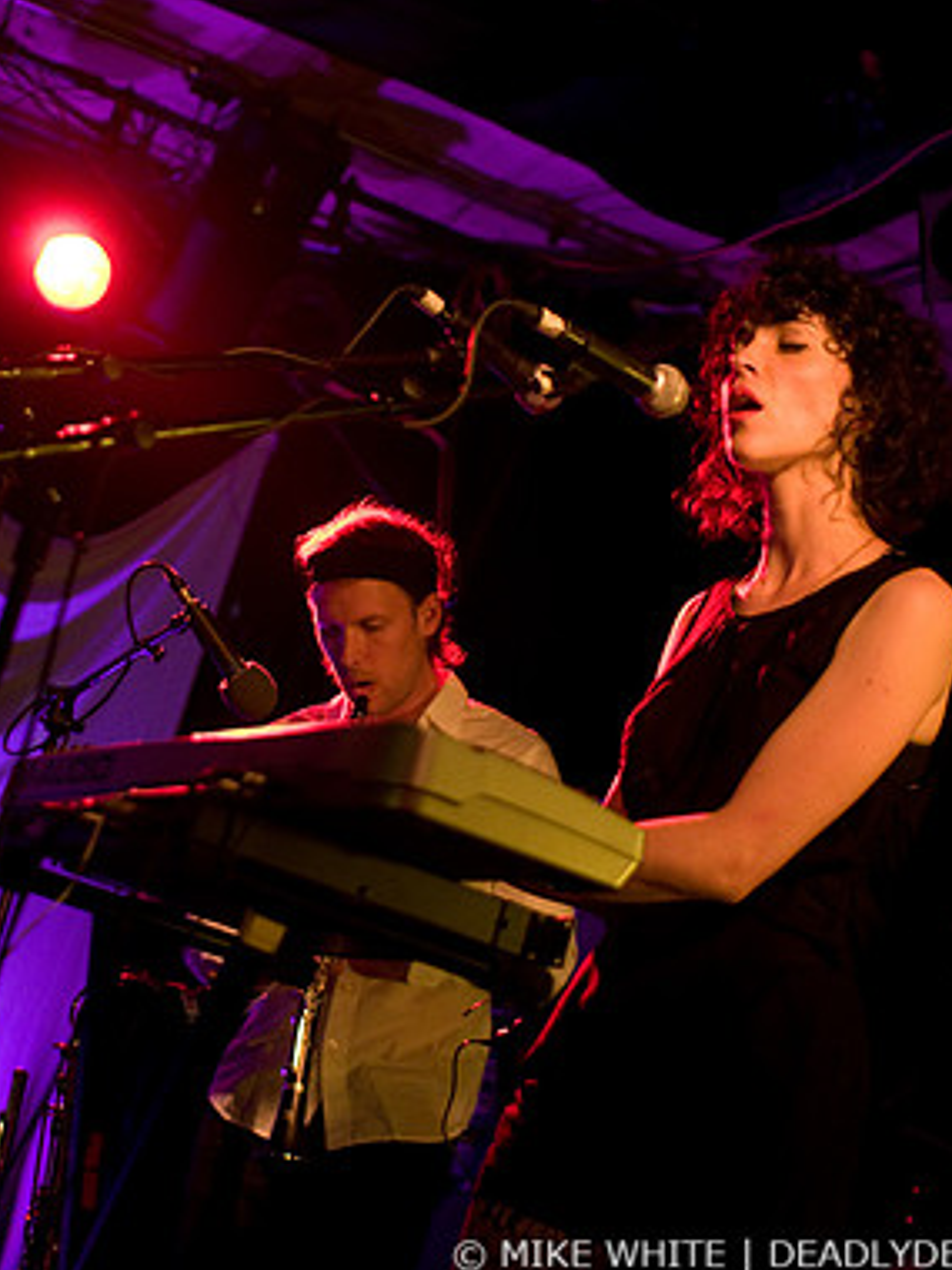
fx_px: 2420
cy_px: 640
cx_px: 224
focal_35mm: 66
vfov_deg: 29.4
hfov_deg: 22.0
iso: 800
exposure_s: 1/320
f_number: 1.4
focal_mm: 30
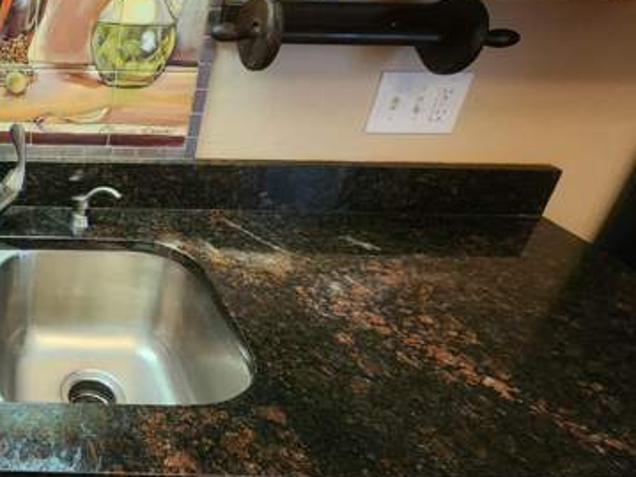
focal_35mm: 29
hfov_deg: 49.0
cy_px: 195
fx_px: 533
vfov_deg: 48.0
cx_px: -16
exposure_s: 1/40
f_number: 2.2
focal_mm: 2.2
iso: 320
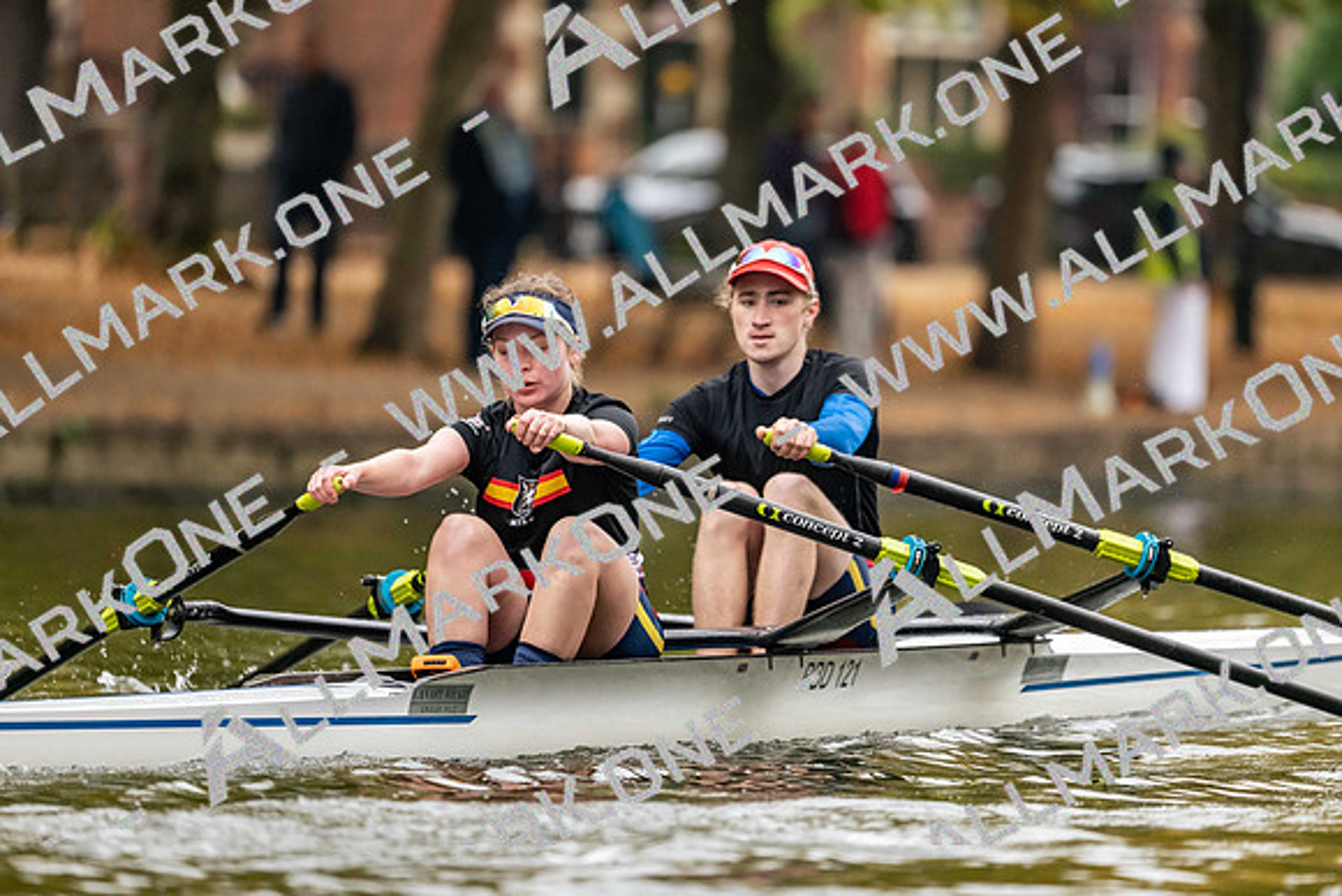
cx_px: 671
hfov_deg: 5.2
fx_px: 14914
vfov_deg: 3.4
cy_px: 448
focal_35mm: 400
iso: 3600
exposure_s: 1/2500
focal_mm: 400
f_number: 4.5
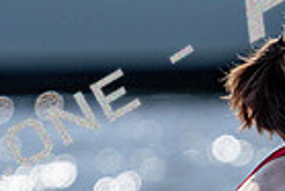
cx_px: 355
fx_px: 14590
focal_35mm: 1841
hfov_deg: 1.1
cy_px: 344
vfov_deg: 0.7
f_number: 6.3
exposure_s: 1/2000
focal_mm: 441
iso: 250
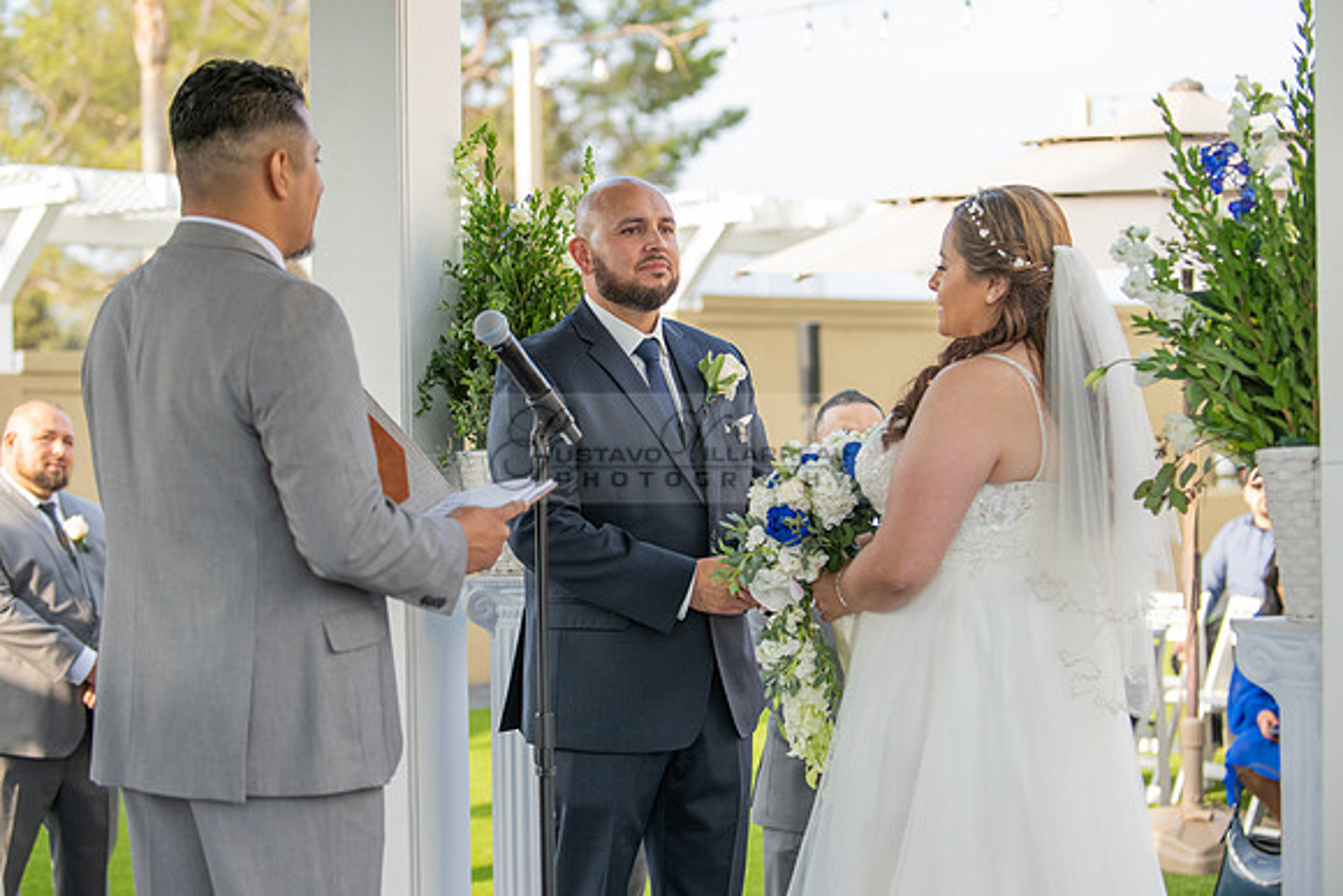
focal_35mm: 70
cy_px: 448
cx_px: 672
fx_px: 2612
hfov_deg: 28.8
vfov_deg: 19.5
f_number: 2.8
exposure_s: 1/800
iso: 400
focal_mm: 70
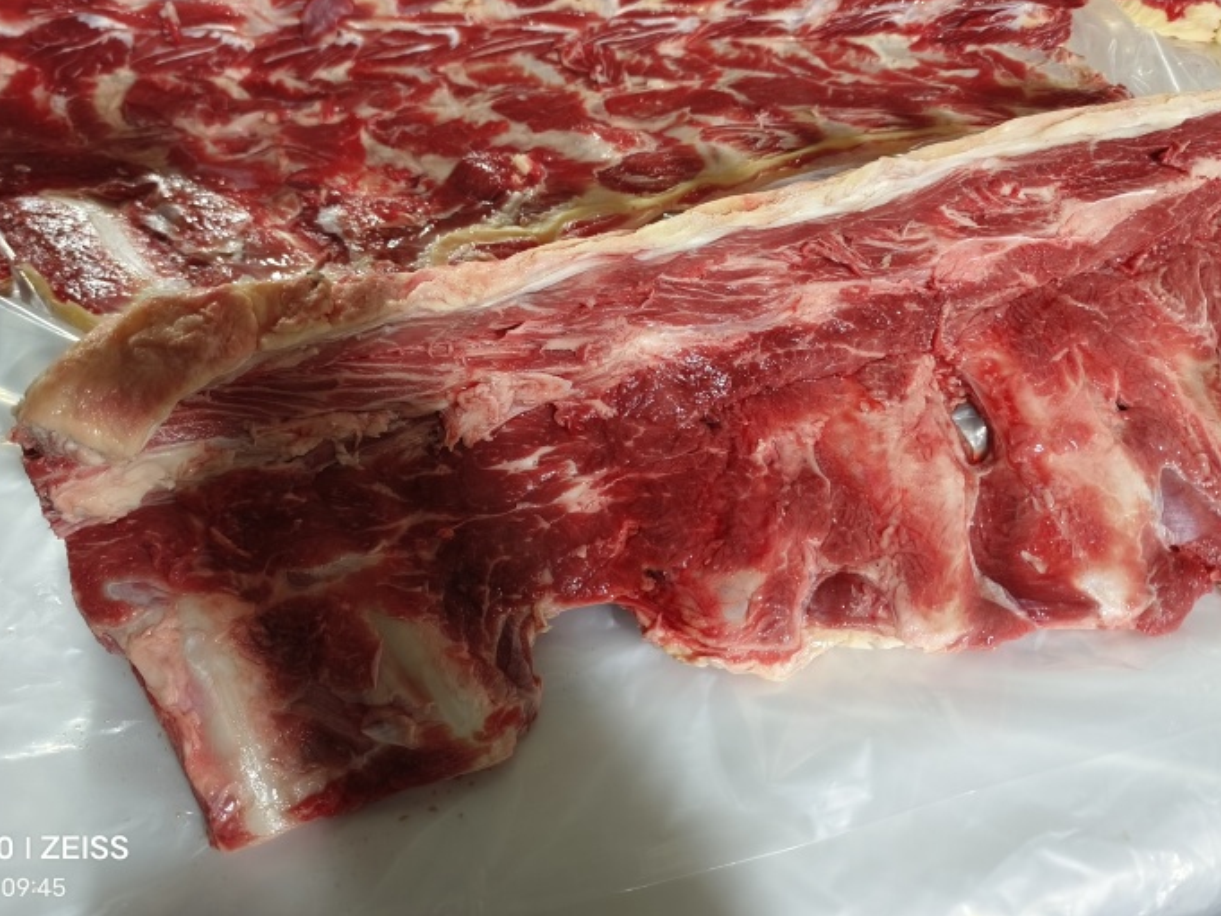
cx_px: 549
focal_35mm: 27
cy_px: 393
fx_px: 953
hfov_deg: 65.2
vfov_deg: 51.2
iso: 1090
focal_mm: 5.5
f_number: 1.75
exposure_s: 1/50
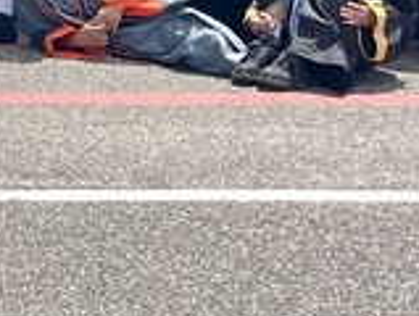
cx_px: -569
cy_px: -300
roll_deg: -0.5
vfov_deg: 8.5
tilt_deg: +1.9
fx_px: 2026
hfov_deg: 10.3
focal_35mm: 167
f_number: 1.6
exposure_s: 1/2062
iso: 50
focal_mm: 5.1
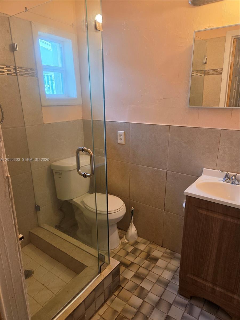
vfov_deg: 73.9
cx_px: 120
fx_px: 213
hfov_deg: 58.9
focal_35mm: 23
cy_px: 160
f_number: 1.8
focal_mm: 5.4
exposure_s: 1/120
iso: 200
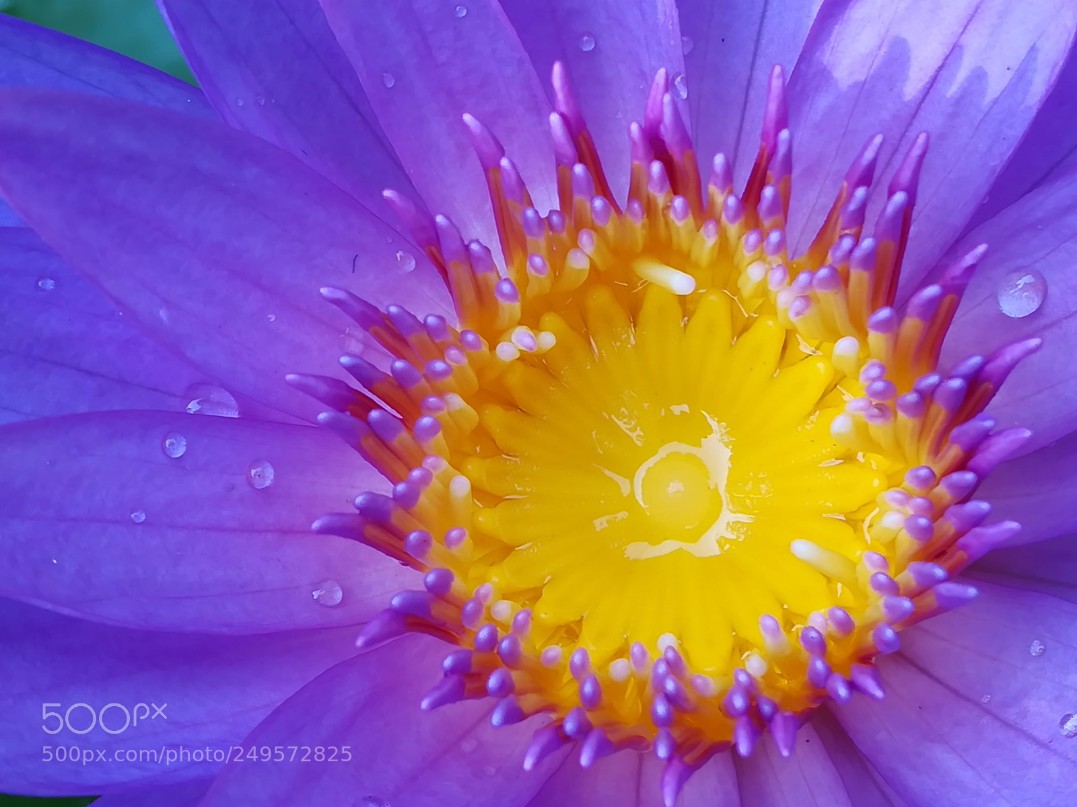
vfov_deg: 53.1
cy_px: 404
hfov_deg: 67.3
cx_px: 538
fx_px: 809
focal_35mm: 26
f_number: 2.2
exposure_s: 1/120
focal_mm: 3.83
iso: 80
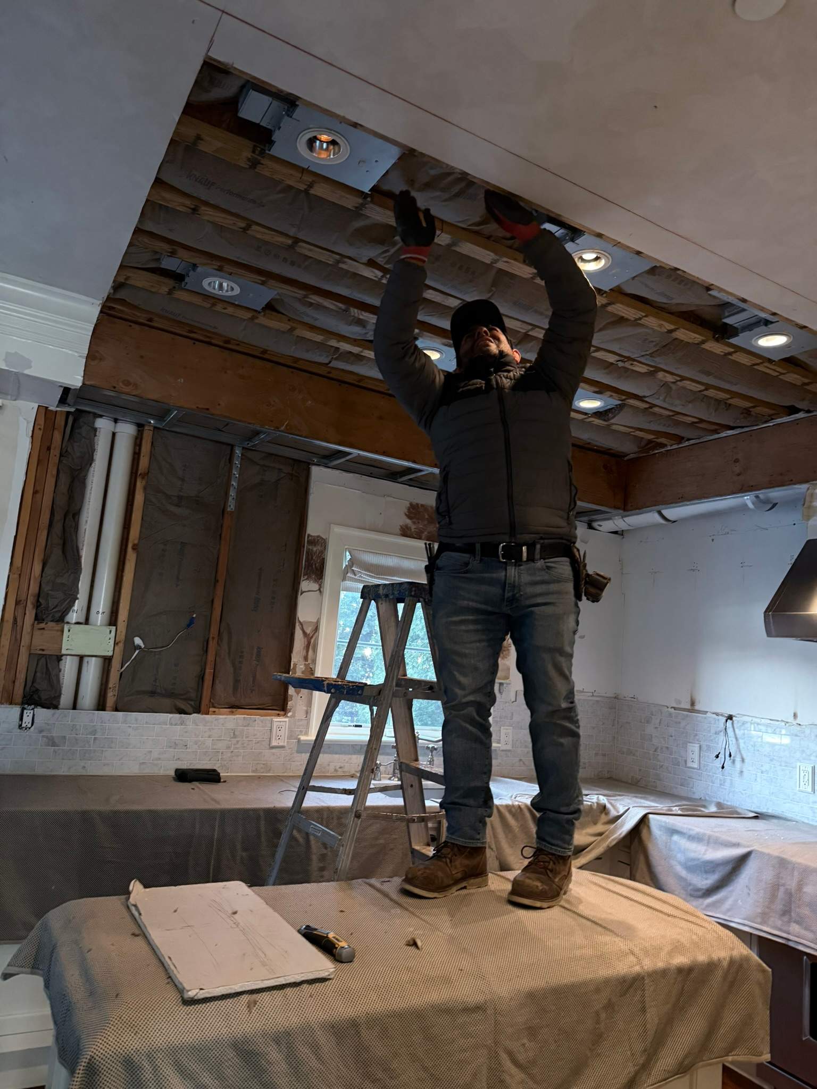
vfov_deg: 71.6
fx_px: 755
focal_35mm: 24
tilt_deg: +8.0
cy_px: 544
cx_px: 408
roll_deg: -5.9
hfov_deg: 56.8
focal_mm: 6.76
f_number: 1.78
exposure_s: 1/60
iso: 500
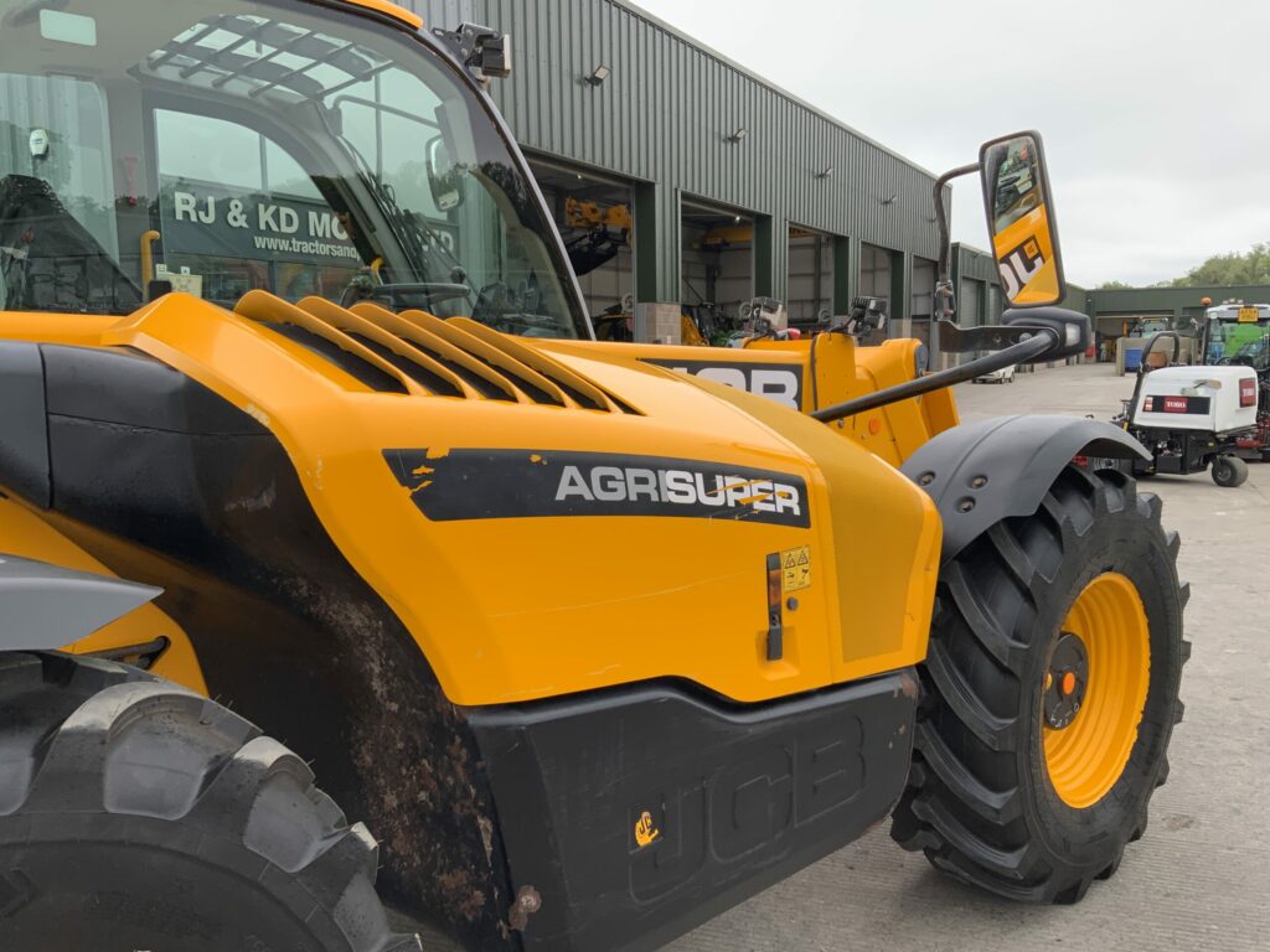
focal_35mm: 29
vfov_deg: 48.2
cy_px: 476
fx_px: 1064
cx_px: 635
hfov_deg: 61.7
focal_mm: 3
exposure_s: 1/450
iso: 16
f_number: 1.8
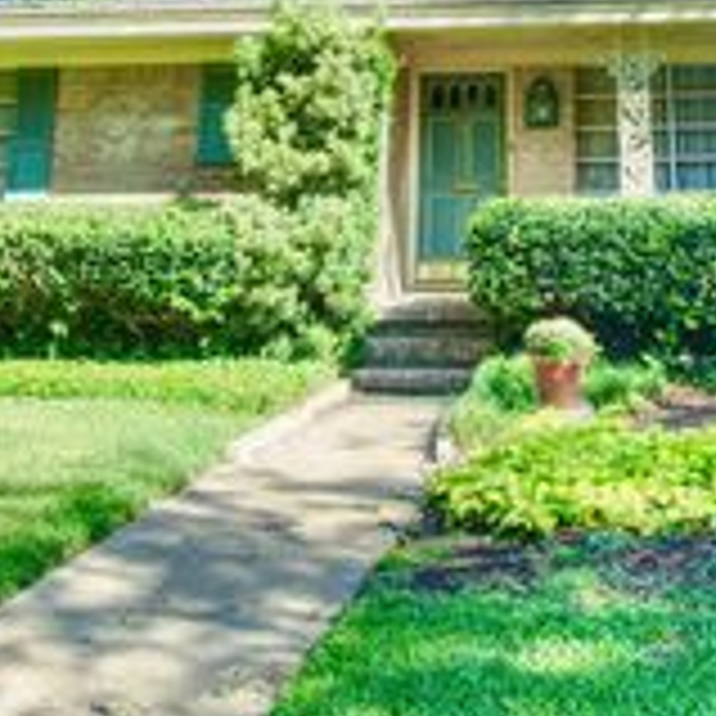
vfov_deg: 37.7
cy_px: 11
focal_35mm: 40
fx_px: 936
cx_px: 495
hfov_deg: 41.2
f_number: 7.1
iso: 500
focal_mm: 10
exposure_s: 1/200
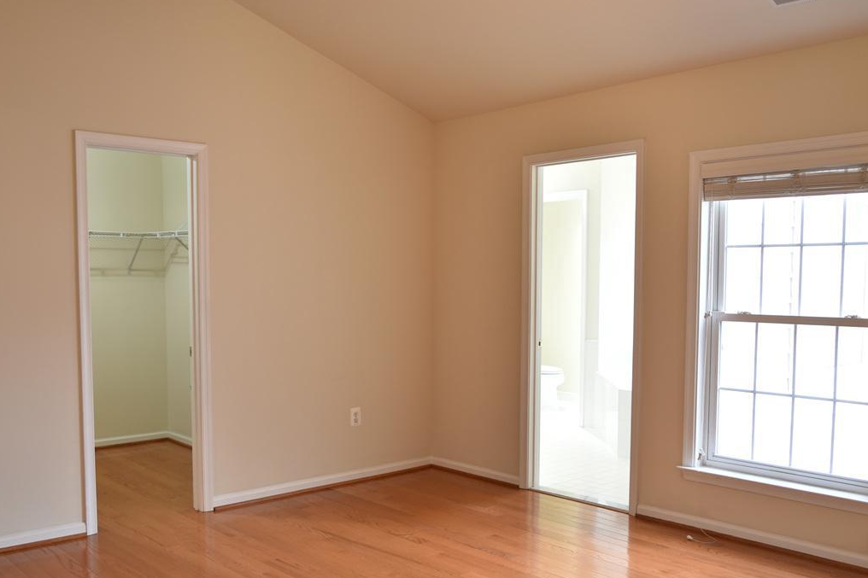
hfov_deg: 55.8
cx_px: 420
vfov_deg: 38.7
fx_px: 820
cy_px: 346
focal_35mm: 34
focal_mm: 18
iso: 200
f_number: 3.5
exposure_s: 1/10
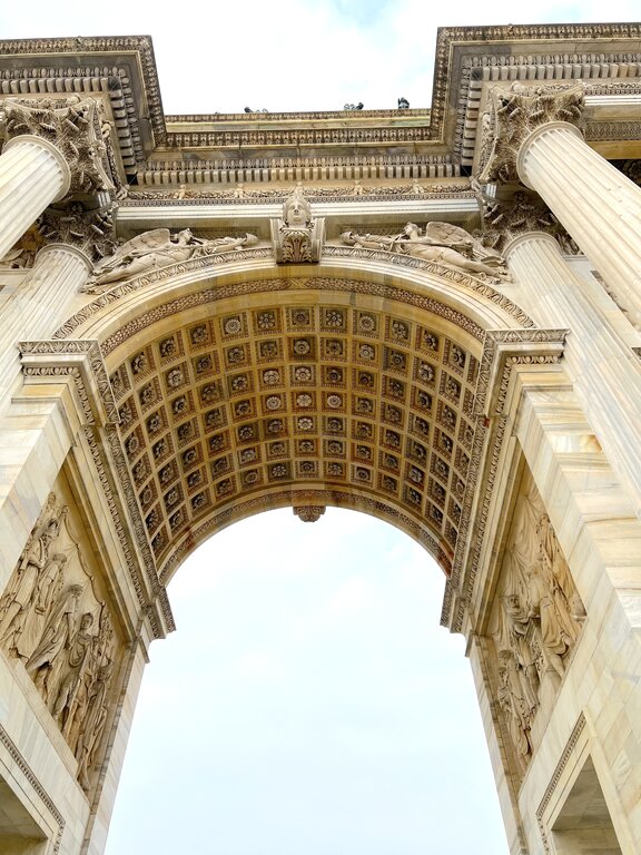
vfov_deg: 67.3
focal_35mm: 26
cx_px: 320
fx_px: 642
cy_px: 428
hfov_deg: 53.1
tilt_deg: +51.5
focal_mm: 5.7
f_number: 1.5
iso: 50
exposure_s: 1/2045
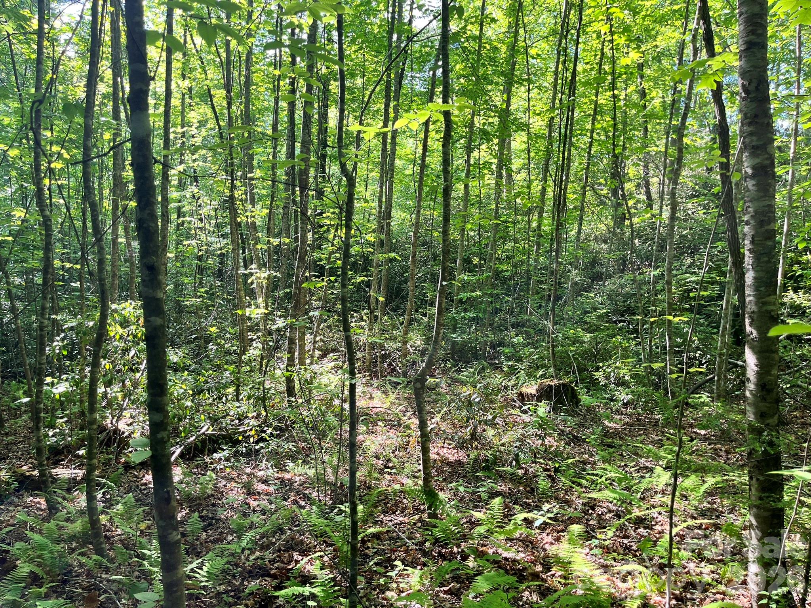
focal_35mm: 26
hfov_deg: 67.3
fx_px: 609
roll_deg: -3.9
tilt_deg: -5.8
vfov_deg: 53.1
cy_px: 304
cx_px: 406
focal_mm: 5.1
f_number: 1.6
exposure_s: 1/122
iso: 40
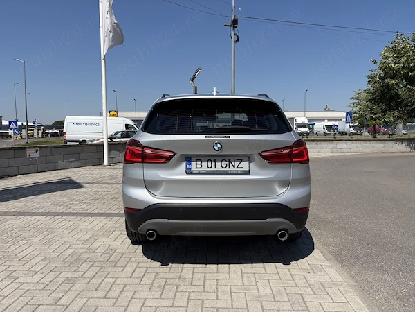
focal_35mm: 26
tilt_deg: -4.2
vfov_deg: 53.1
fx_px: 312
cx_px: 208
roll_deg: +0.0
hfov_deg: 67.3
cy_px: 156
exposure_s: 1/7813
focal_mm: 5.96
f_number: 1.6
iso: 64
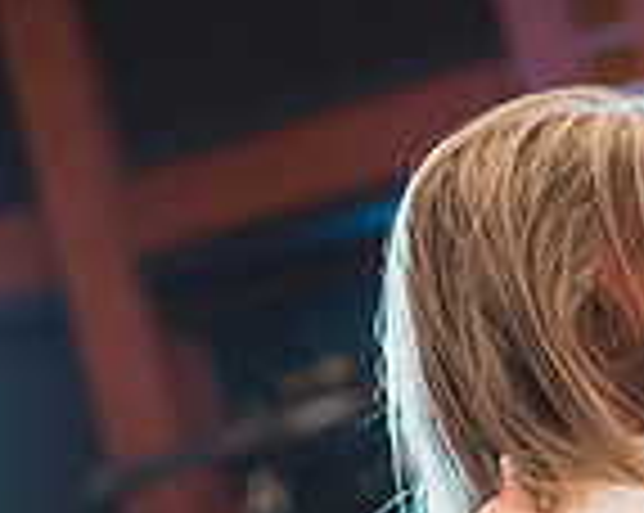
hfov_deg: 10.0
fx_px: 3635
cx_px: 725
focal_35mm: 191
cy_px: 497
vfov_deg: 8.0
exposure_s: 1/400
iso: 1250
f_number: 1.4
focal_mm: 50
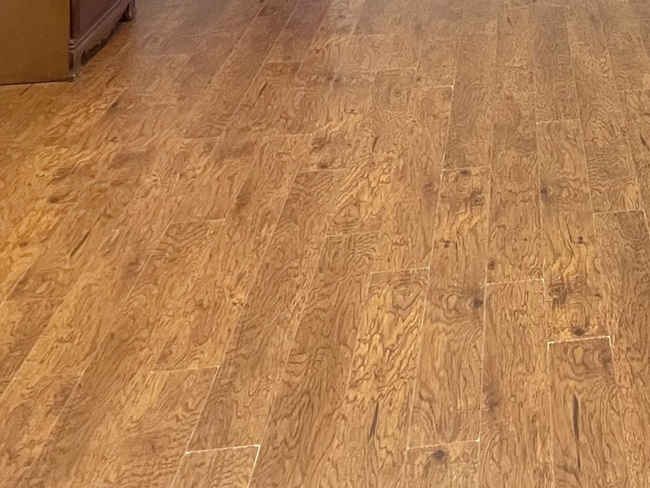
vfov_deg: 20.6
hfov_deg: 26.8
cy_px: -117
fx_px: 1239
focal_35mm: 66
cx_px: 730
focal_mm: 4.2
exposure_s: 1/60
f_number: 1.6
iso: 400
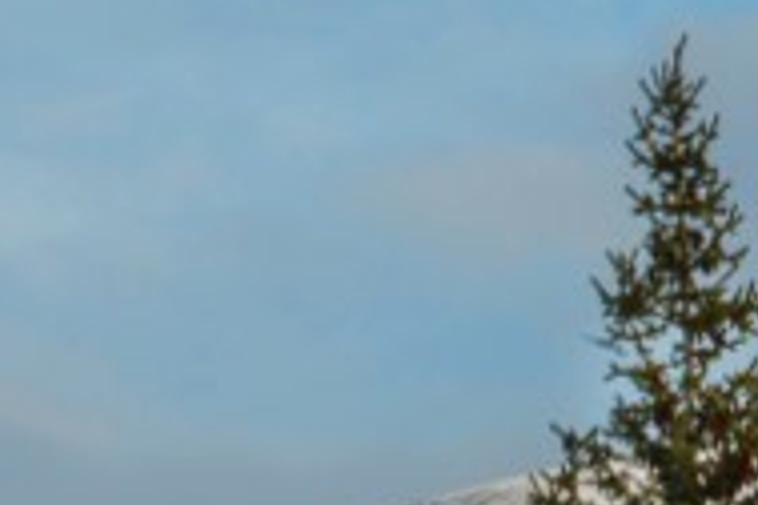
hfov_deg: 6.2
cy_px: 1178
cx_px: 385
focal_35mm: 334
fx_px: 7032
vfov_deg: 4.0
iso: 800
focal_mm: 70
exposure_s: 1/40
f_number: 22
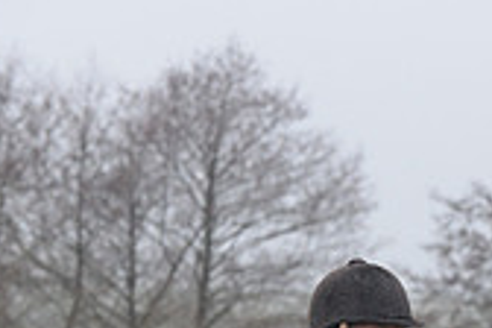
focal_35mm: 401
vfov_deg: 3.4
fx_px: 5480
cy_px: 720
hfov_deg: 5.1
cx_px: 451
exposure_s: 1/800
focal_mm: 116
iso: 1600
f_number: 5.6
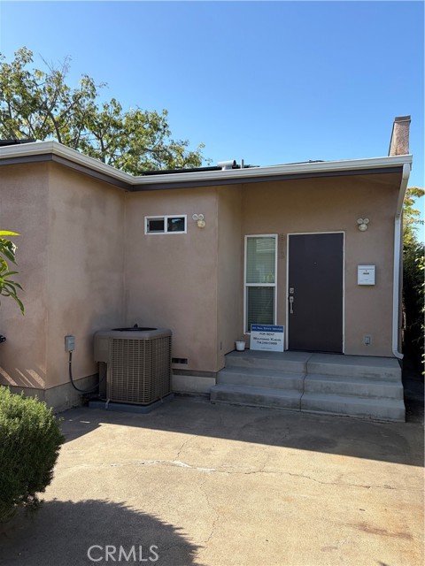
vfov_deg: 67.3
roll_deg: -0.5
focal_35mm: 26
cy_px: 283
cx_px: 212
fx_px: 426
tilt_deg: +0.5
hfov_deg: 53.1
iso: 50
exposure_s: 1/1953
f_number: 1.6
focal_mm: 5.96
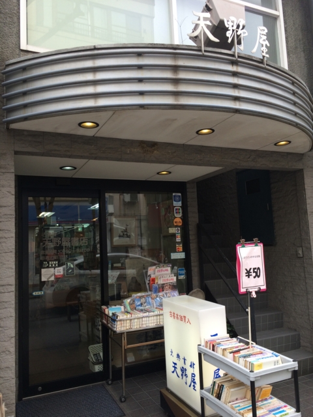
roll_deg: +3.9
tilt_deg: +7.3
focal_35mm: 29
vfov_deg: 61.7
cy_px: 208
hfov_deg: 48.2
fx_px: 350
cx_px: 156
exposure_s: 1/167
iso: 32
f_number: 2.2
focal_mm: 4.15
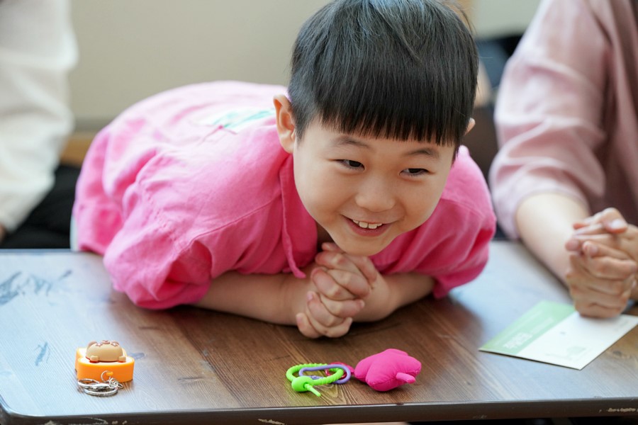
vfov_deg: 6.9
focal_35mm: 200
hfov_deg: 10.3
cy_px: 212
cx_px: 319
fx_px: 3544
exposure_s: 1/250
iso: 1600
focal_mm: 200
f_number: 4
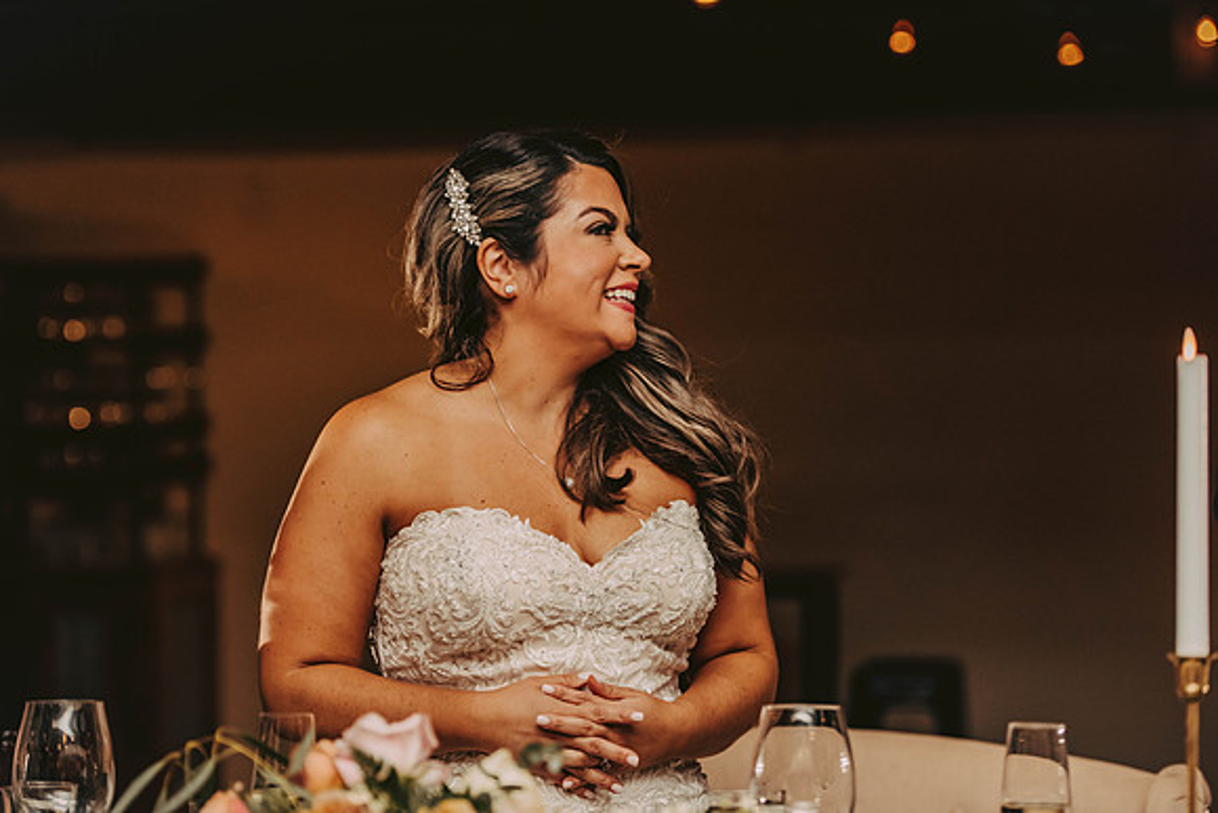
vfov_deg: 14.0
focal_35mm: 98
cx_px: 609
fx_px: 3316
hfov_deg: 20.8
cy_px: 406
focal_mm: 98
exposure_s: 1/200
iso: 1600
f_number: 3.2
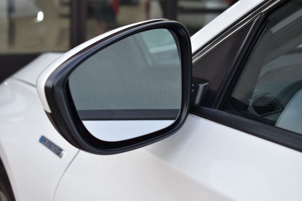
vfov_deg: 20.1
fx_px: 566
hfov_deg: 29.9
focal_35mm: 68
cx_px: 151
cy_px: 100
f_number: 5.6
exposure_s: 1/125
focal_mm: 45
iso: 200
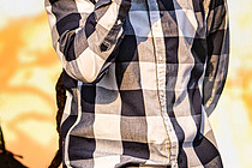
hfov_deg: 6.3
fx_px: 2275
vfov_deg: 4.2
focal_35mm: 325
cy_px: -130
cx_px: 145
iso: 640
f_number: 2.8
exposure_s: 1/5000
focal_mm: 82
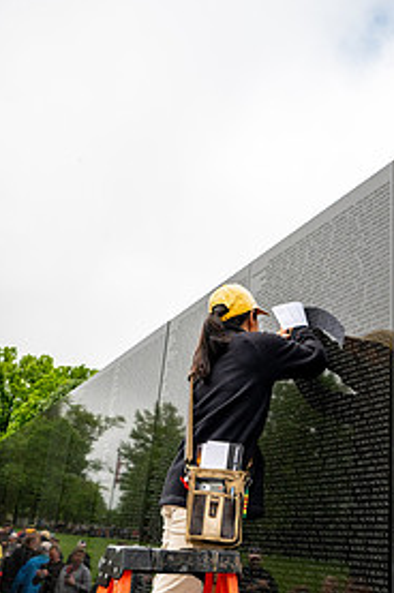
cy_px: 321
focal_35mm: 39
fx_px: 642
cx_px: 247
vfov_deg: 49.5
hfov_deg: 33.9
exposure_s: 1/640
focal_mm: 24
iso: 500
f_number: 8
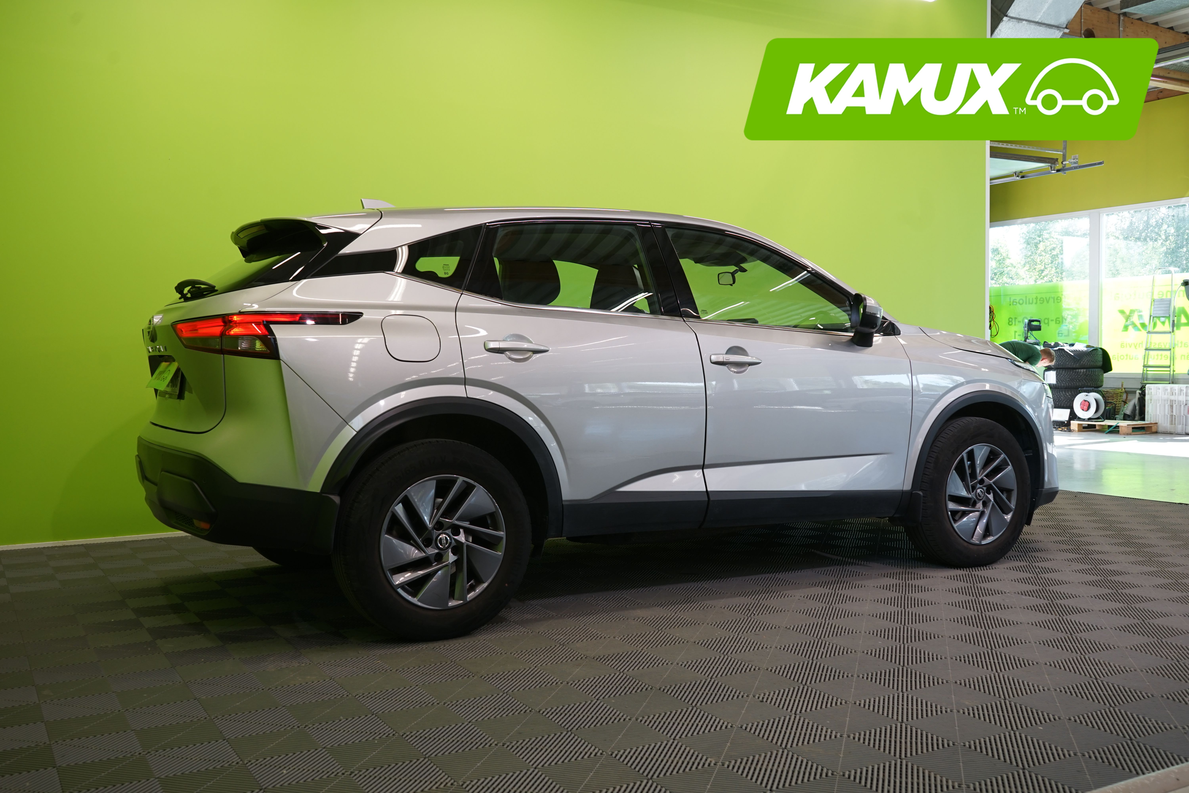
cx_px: 594
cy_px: 396
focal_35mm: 33
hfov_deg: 57.2
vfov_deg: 40.0
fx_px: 1090
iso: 400
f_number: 6.3
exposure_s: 1/30
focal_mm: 33
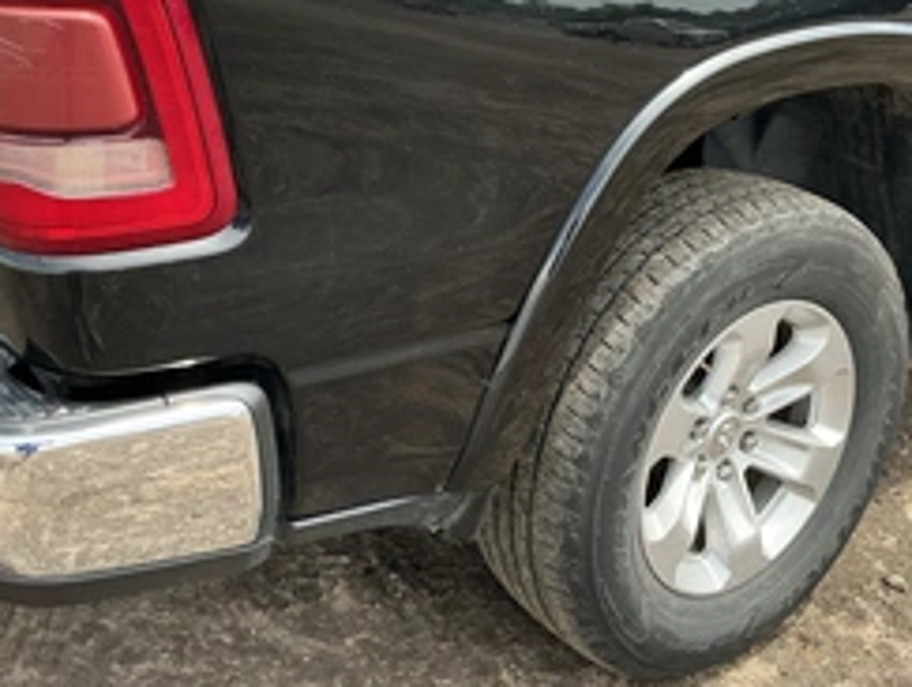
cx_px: 402
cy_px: 176
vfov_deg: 31.1
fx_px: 1214
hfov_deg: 41.1
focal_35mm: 46
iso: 25
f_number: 1.8
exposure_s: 1/329
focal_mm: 3
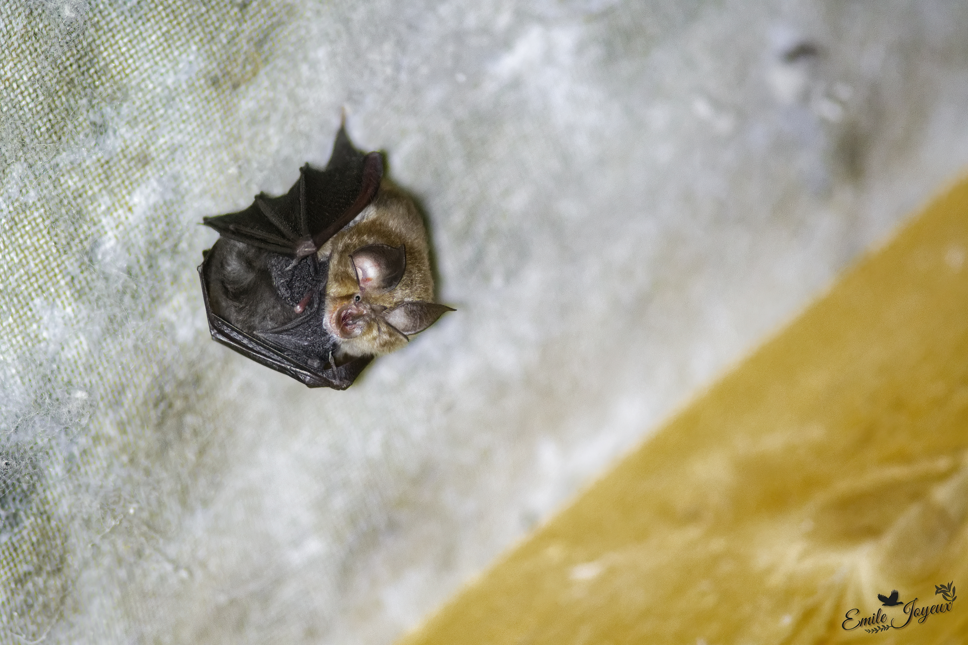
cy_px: 322
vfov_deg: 3.1
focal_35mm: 450
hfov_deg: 4.6
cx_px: 484
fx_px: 12099
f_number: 4
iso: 1600
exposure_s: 1/500
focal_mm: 300
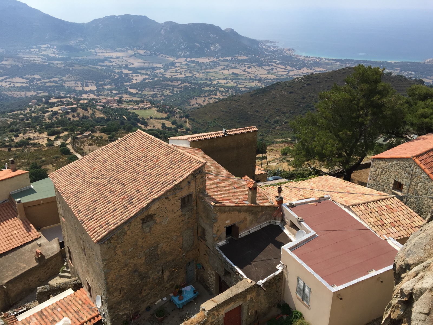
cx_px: 216
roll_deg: -1.6
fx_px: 363
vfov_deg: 48.2
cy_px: 162
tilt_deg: -24.0
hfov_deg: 61.7
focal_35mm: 29
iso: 32
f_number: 2.2
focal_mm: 4.15
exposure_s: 1/2198
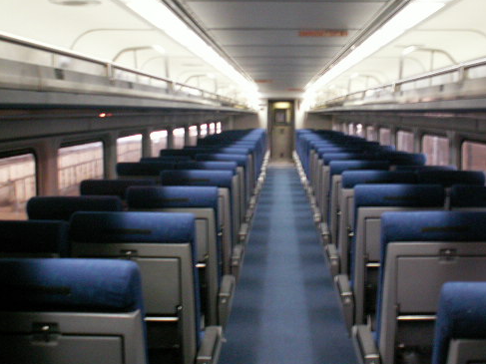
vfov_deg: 31.4
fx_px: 646
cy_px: 148
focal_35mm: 46
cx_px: 300
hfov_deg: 41.0
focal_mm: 5.86
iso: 160
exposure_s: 1/5
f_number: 2.8
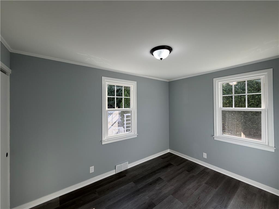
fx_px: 113
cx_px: 140
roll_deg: +1.2
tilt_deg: +1.3
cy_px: 104
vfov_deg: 85.7
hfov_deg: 102.1
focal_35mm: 14
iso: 50
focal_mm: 2.22
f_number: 2.2
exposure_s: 1/120
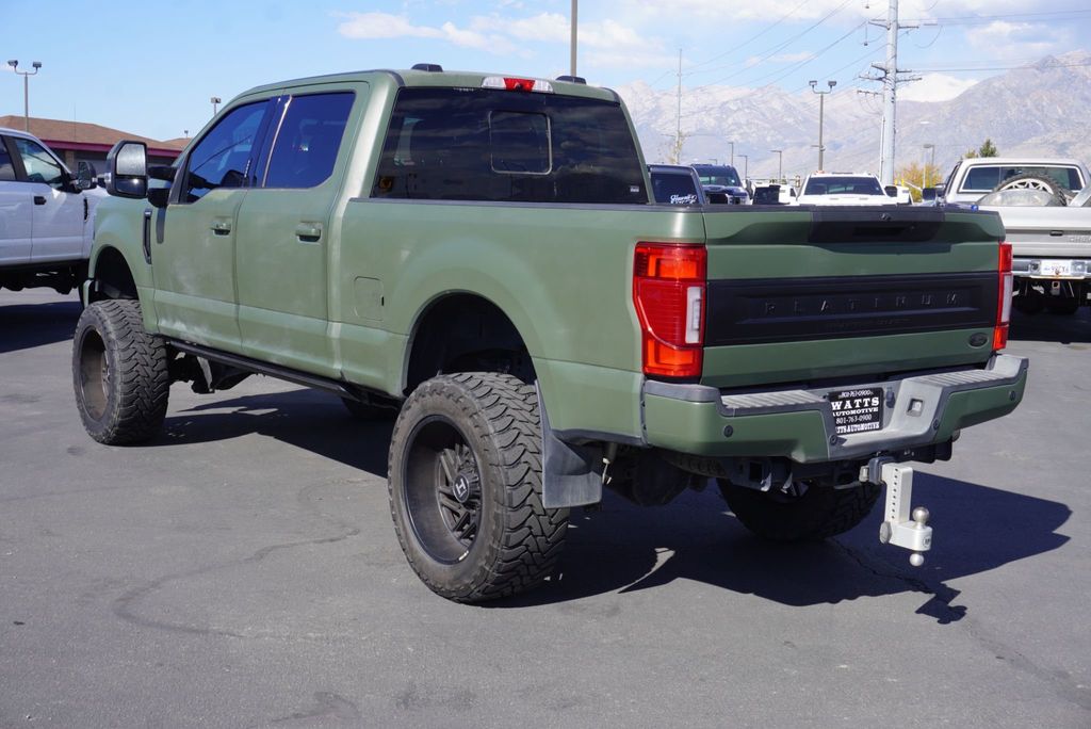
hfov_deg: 43.6
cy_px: 364
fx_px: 1364
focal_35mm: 45
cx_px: 546
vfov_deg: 29.9
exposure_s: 1/125
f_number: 10
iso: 100
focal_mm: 30
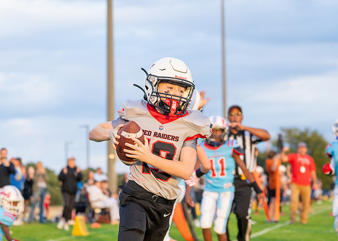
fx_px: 1081
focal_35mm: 113
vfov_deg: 12.7
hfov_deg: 17.8
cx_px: 152
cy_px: 133
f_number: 2.8
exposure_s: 1/1600
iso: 1000
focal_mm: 70
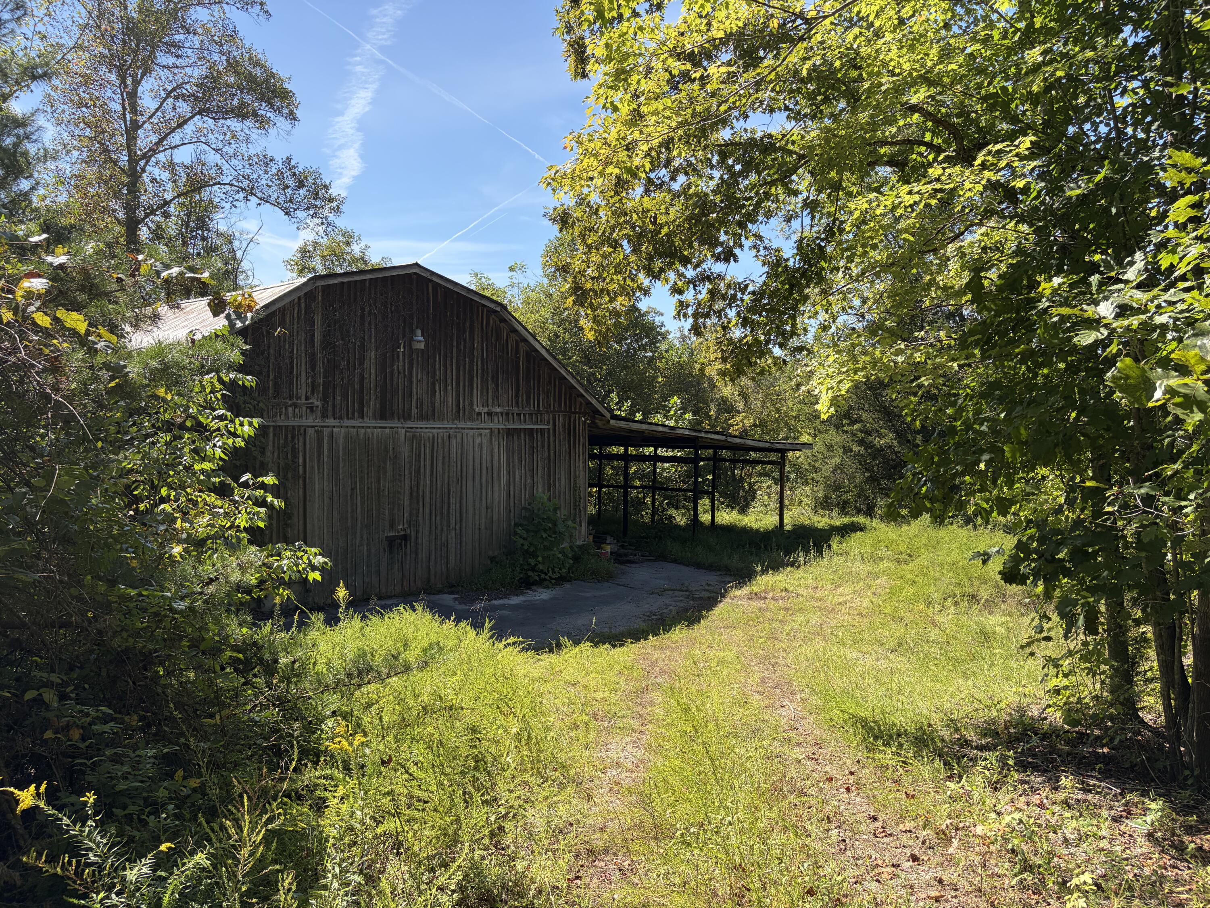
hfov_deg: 67.3
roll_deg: -0.7
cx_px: 605
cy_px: 454
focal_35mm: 26
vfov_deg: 53.1
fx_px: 909
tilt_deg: -2.0
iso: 64
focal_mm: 5.96
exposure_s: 1/1848
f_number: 1.6
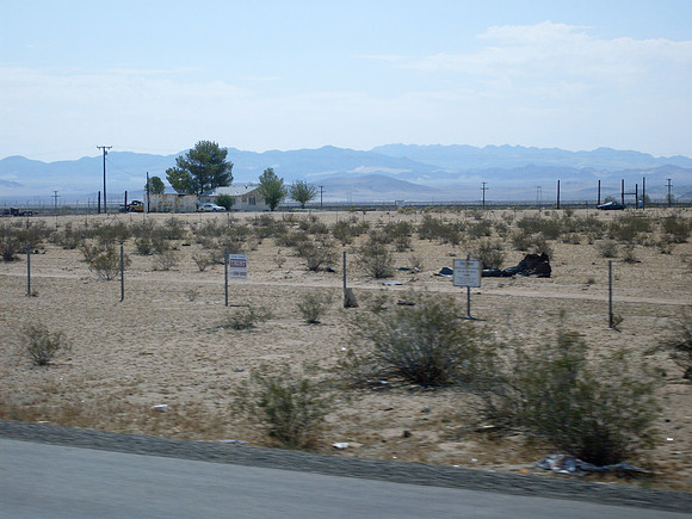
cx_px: 346
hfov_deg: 19.1
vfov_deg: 14.4
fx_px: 2059
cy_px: 260
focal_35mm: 103
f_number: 4.8
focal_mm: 17.1
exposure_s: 1/750
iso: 80
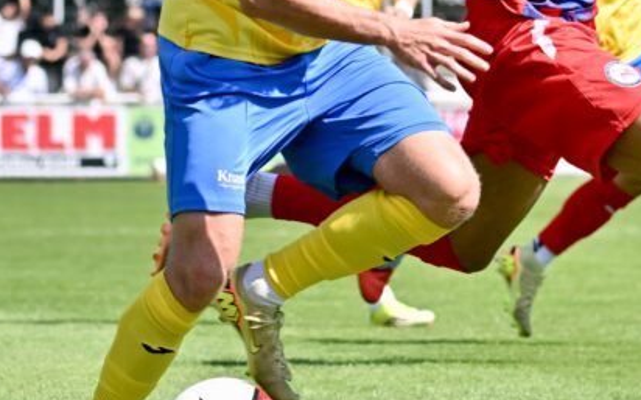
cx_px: 534
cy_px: 65
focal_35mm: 317
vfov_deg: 4.1
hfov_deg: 6.6
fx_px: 5535
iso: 250
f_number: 4.8
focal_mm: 125
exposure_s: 1/1600
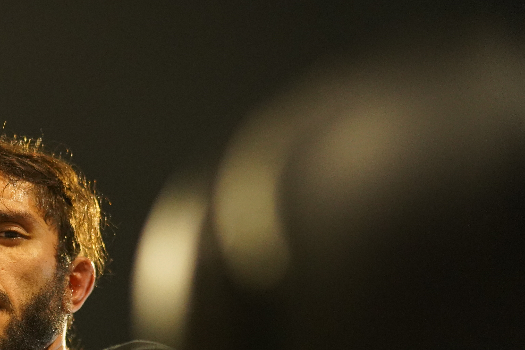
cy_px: 314
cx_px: 29
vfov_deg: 19.7
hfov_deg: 28.2
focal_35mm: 68
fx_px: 992
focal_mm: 35
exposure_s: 1/160
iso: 5000
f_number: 1.8
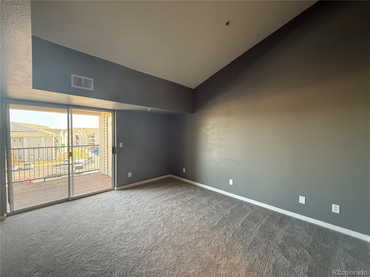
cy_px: 138
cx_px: 185
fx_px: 150
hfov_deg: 102.1
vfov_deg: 85.7
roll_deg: -1.3
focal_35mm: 14
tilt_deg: -1.5
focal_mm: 2.22
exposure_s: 1/120
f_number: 2.2
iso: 500
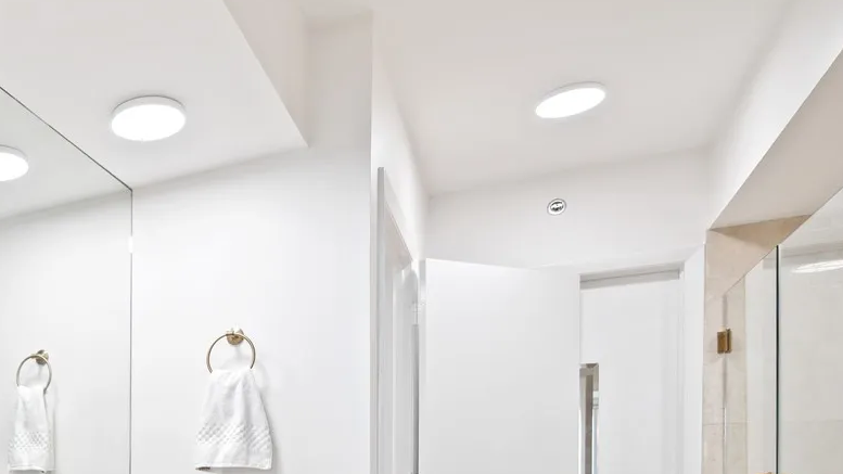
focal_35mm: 32
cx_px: 39
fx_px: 715
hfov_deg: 51.4
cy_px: 494
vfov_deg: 33.0
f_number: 2.8
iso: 160
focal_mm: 14
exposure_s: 1/13
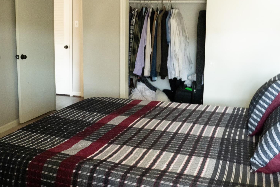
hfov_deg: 49.5
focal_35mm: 39
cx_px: 136
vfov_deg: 33.9
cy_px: 61
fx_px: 303
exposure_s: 1/6
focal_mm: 28
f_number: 22
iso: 5000
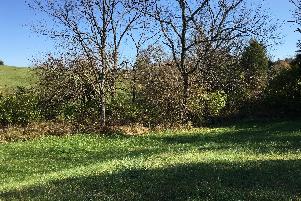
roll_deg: +1.1
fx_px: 268
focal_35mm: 32
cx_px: 153
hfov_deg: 58.7
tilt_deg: -6.9
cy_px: 115
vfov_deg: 41.0
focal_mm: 4.15
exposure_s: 1/855
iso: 25
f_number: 2.2
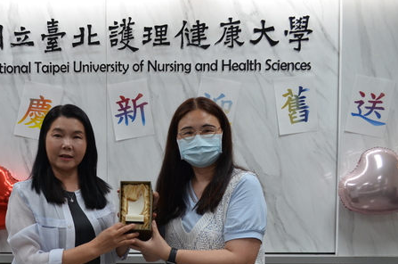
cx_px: 102
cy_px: 183
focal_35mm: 47
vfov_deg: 28.3
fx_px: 519
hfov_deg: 40.8
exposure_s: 1/125
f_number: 5
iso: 800
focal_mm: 20
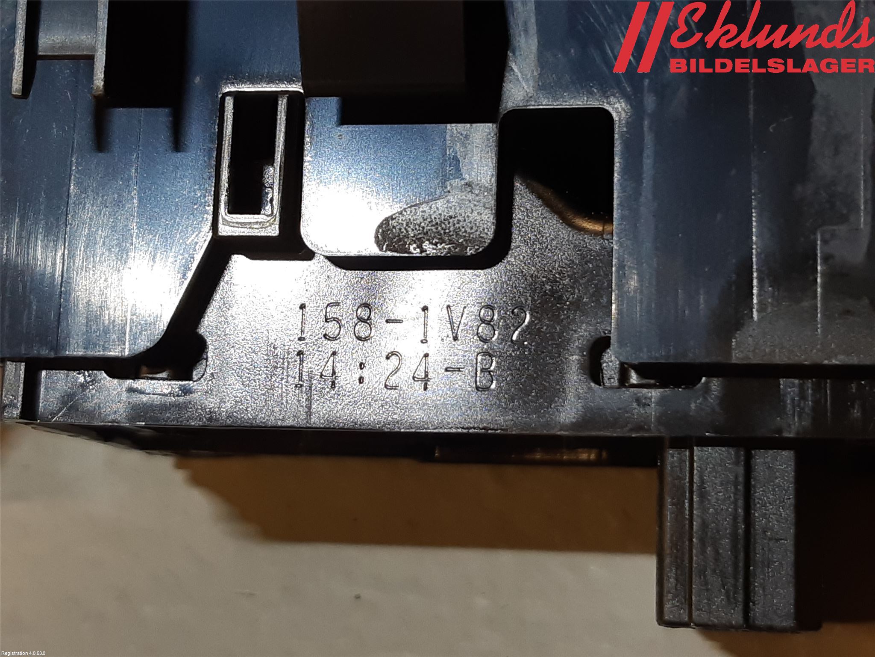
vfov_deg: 53.1
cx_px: 438
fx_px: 657
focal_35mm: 26
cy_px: 328
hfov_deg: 67.3
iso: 80
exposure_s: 1/100
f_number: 1.7
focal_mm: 3.93
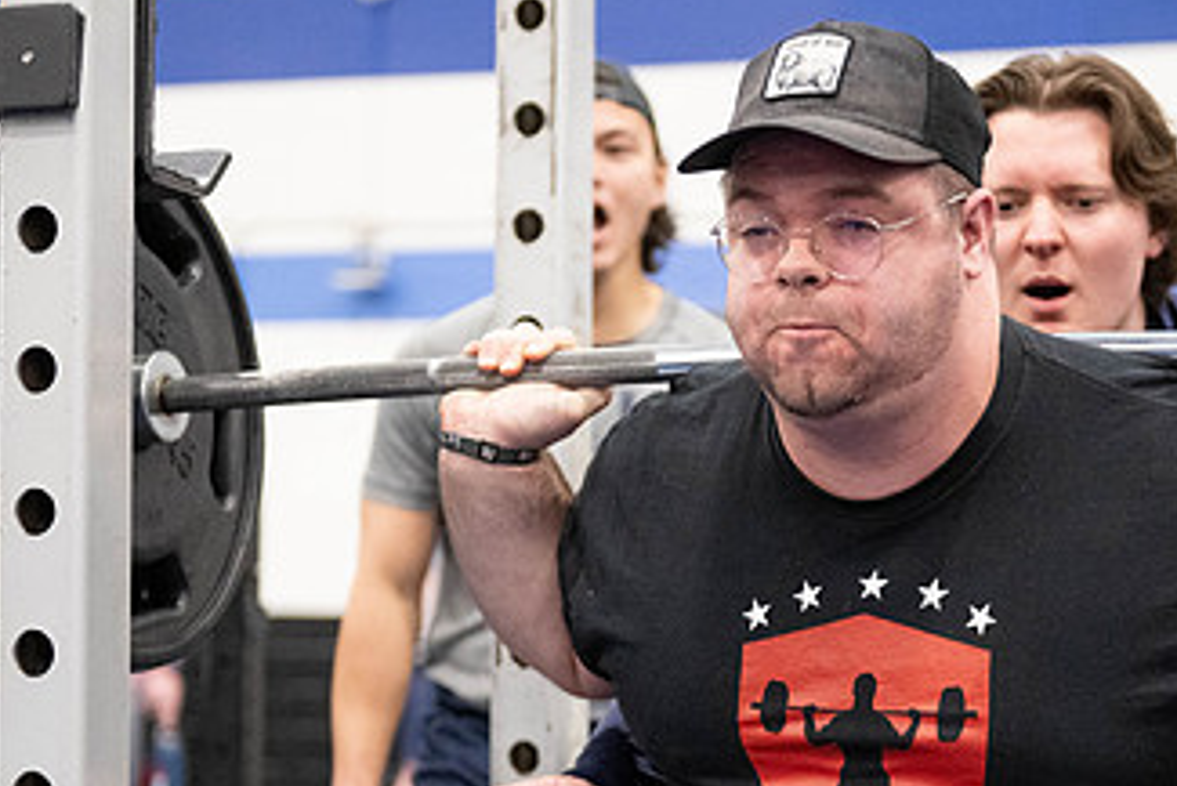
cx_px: 728
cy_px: 650
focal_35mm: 100
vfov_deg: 13.6
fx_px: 3271
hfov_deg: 20.4
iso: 6400
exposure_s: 1/200
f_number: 2.8
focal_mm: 56
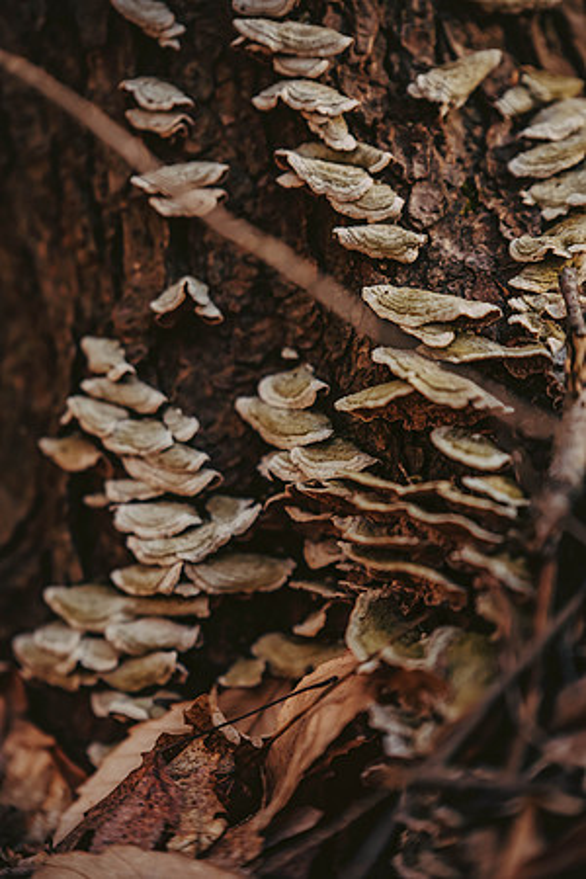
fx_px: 4883
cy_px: 440
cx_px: 293
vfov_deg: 10.3
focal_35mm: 200
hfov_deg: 6.9
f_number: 2.8
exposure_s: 1/500
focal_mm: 200
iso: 640
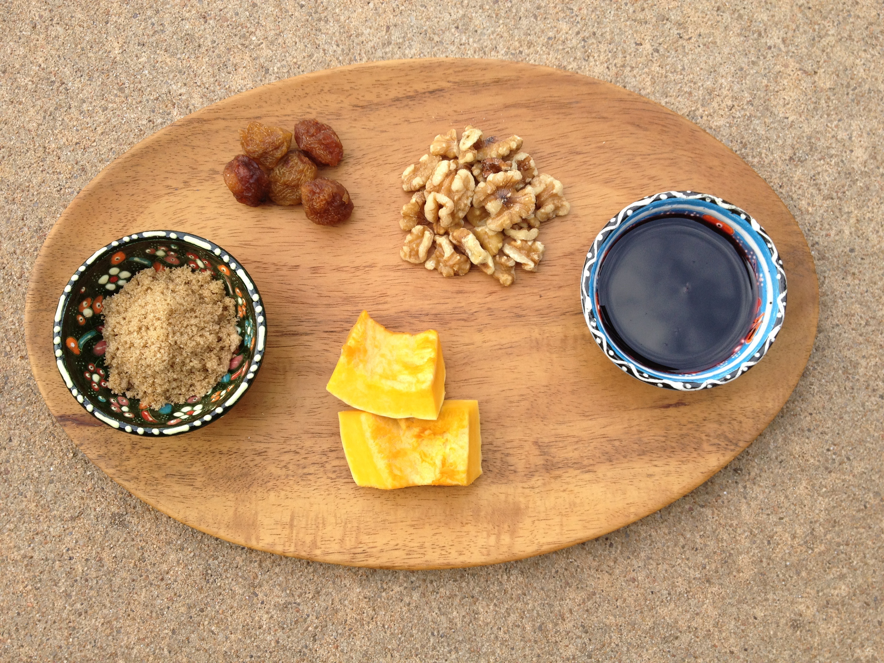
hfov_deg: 52.6
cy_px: 332
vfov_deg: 40.7
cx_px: 442
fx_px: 894
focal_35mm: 35
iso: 64
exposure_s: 1/334
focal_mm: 4.28
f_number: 2.4
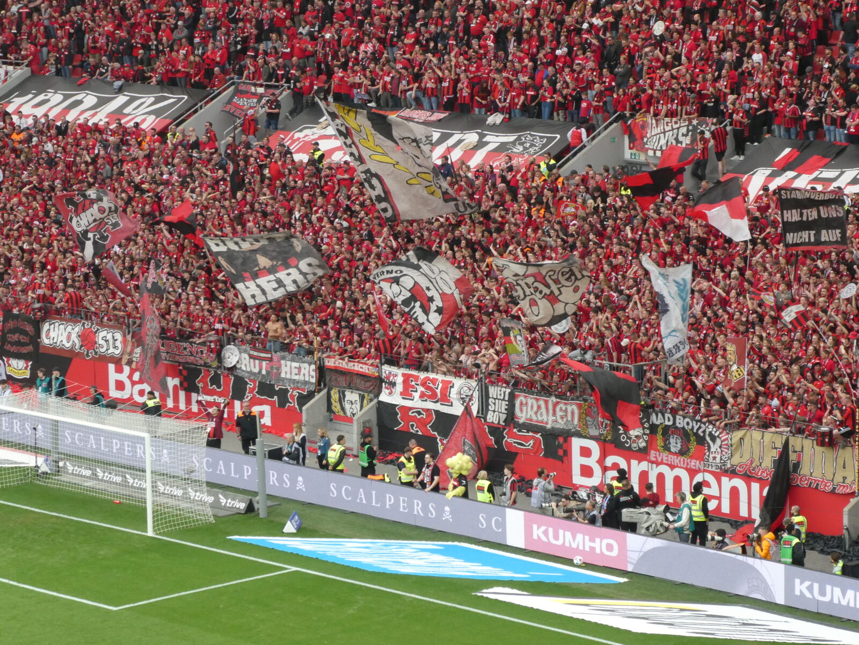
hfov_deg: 14.6
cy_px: 322
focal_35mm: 135
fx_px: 3350
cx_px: 430
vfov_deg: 11.0
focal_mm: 24.2
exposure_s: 1/125
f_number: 5.3
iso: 320
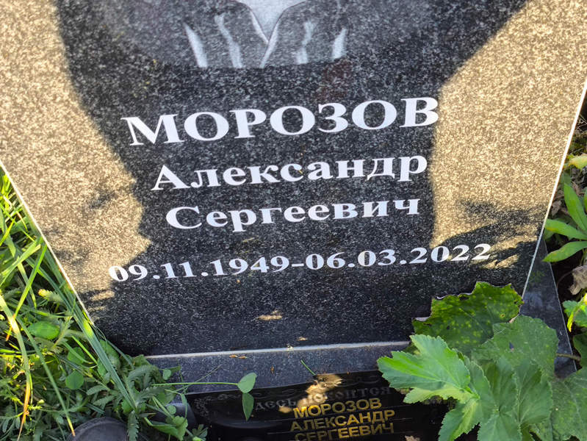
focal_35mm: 50
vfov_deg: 29.1
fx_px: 848
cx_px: 294
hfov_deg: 38.2
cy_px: 220
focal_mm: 4.71
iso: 50
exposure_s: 1/102
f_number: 1.7
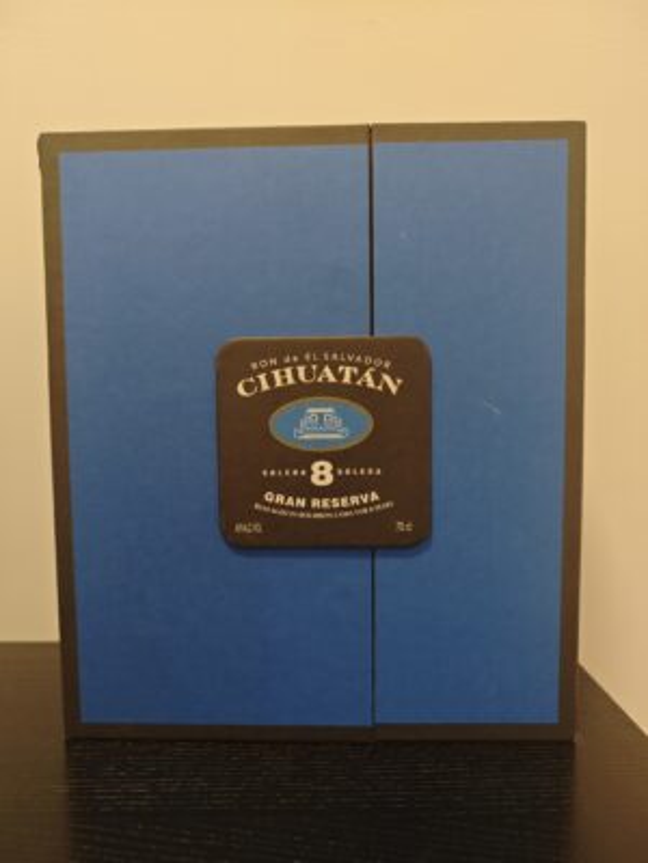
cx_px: 324
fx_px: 574
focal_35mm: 23
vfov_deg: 73.9
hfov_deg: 58.9
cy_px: 432
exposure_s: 1/38.7
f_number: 2
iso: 500
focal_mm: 8.72
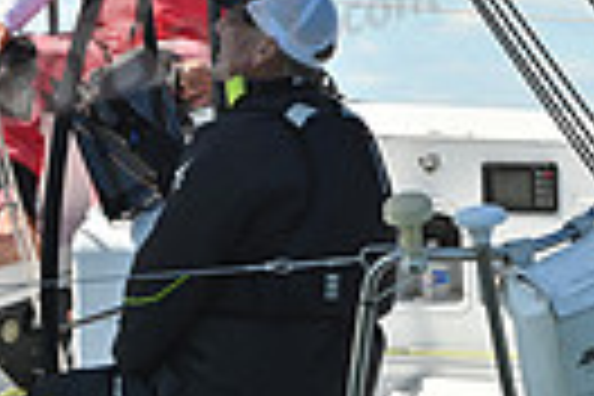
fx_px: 6880
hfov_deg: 4.9
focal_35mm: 417
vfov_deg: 3.3
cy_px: 232
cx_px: 675
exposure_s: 1/1250
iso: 320
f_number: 6.3
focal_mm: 95
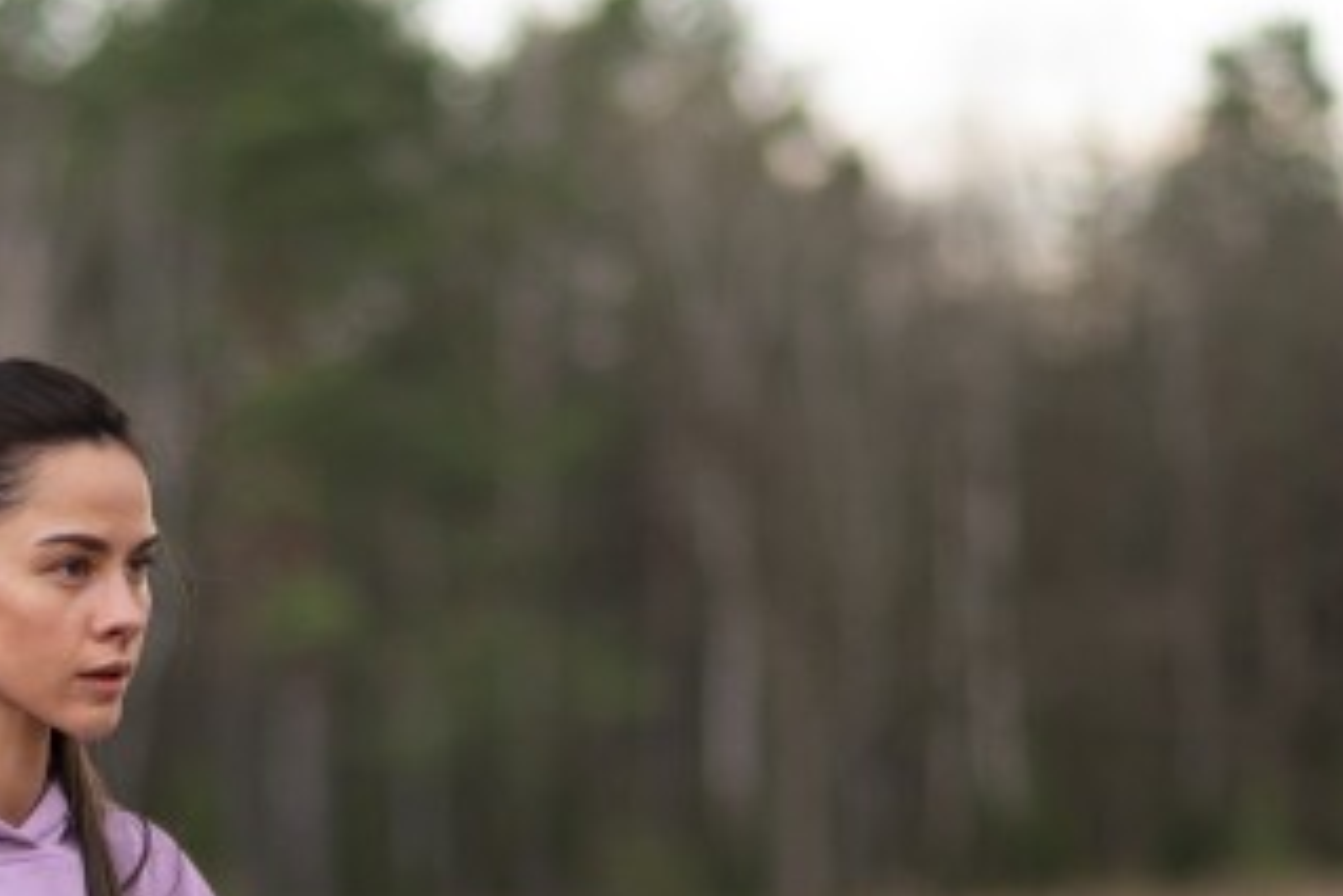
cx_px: 341
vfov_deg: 5.7
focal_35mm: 240
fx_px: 8957
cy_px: 1201
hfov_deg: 8.6
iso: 640
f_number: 1.8
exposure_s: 1/1600
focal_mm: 85
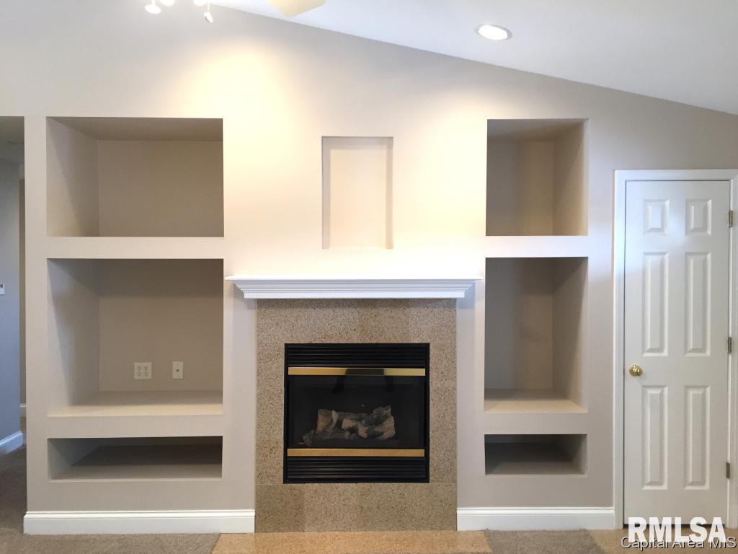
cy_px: 277
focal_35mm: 29
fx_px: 618
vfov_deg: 48.2
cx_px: 369
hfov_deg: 61.7
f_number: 2.2
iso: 80
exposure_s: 1/30
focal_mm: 4.15
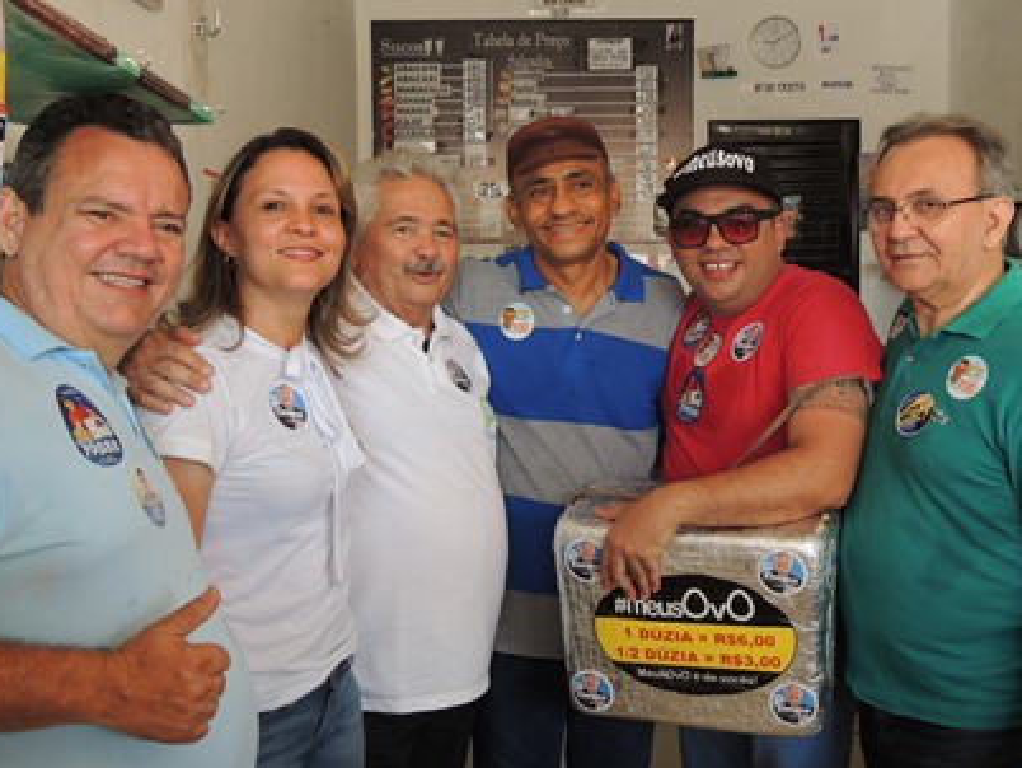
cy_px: 366
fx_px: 1152
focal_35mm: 39
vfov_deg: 36.8
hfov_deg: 47.8
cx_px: 514
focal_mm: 6.2
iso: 200
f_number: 3.3
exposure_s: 1/50
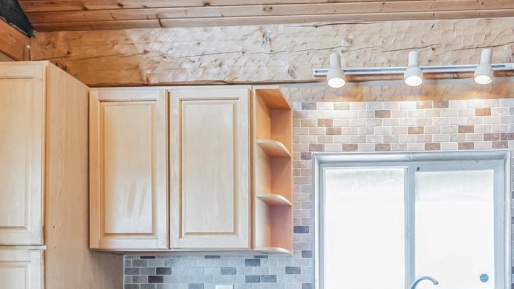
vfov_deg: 34.0
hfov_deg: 59.0
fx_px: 422
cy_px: 298
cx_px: 391
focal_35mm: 31
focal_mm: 15
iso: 800
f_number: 7.1
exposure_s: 1/25
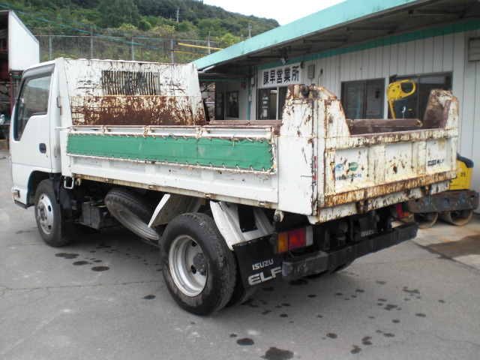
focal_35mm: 38
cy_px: 180
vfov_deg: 37.7
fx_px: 527
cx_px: 240
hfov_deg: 49.0
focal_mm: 6.3
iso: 64
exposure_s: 1/200
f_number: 3.1
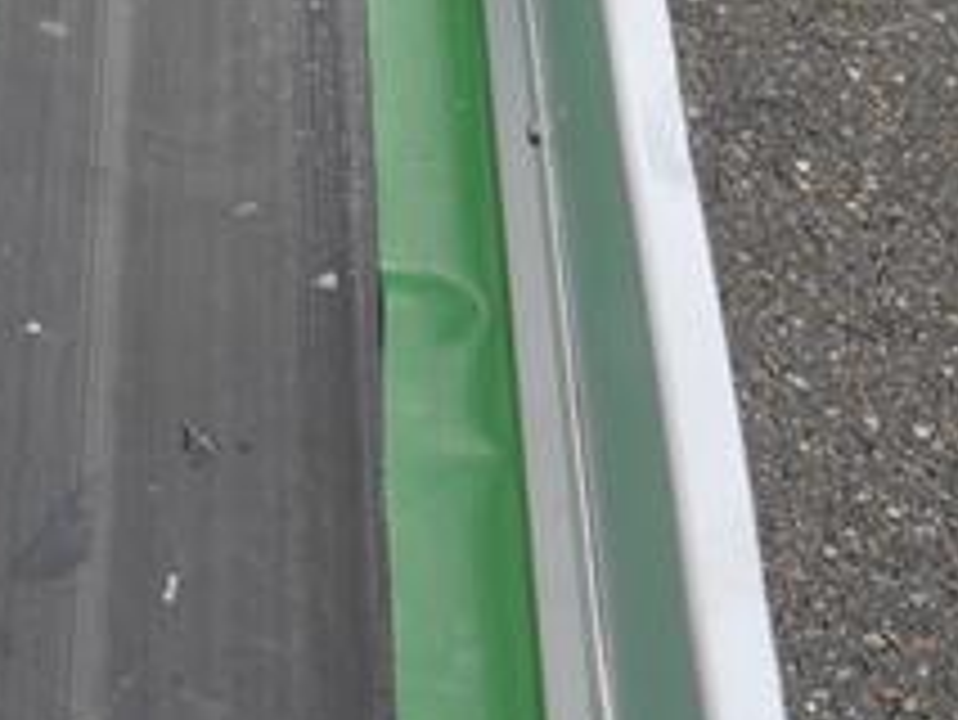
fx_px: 3655
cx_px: -358
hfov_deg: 14.2
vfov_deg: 11.2
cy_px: 130
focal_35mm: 132
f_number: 4.4
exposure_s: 1/80
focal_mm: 22
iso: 160
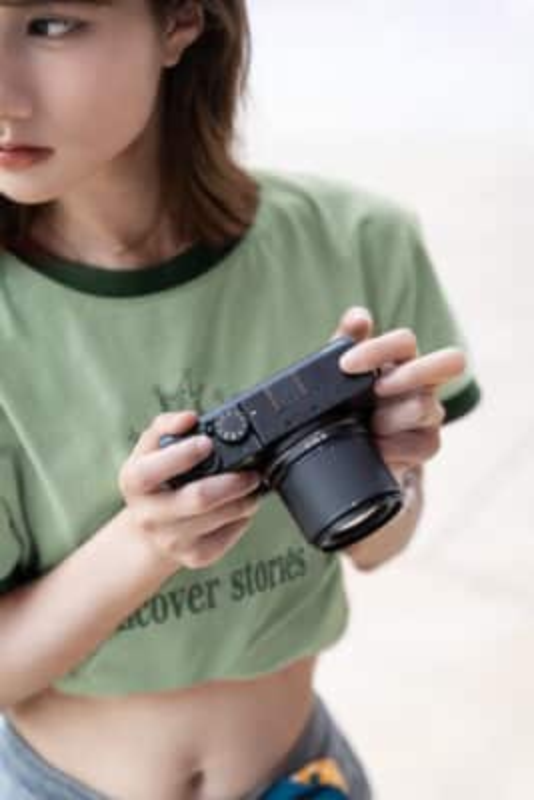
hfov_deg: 23.1
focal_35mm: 59
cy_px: 400
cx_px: 267
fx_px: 1305
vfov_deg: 34.1
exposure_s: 1/2500
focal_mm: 58.7
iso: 640
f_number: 2.8
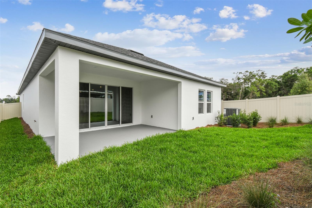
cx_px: 156
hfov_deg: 100.4
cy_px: 104
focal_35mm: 15
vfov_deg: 77.3
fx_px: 130
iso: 100
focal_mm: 10
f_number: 7.1
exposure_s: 1/640
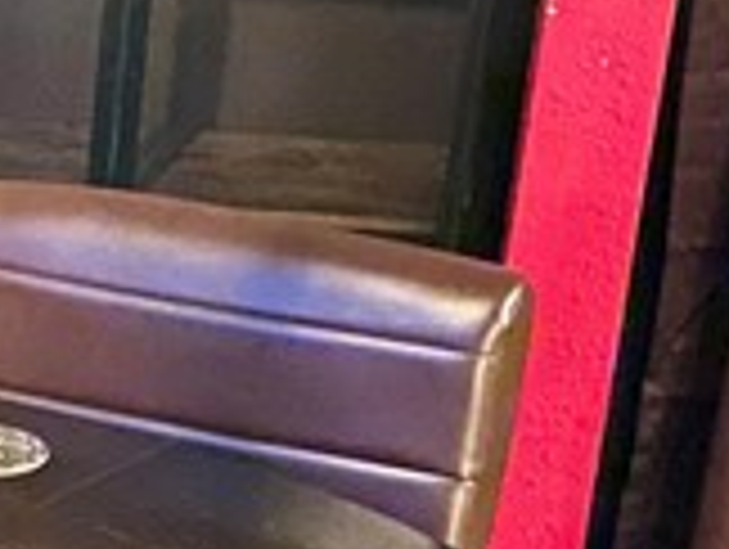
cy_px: 936
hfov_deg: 11.2
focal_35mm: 164
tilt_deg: -28.8
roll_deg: +0.6
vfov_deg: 8.8
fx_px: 3459
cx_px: -576
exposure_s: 1/8
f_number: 1.6
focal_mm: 4.2
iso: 1250
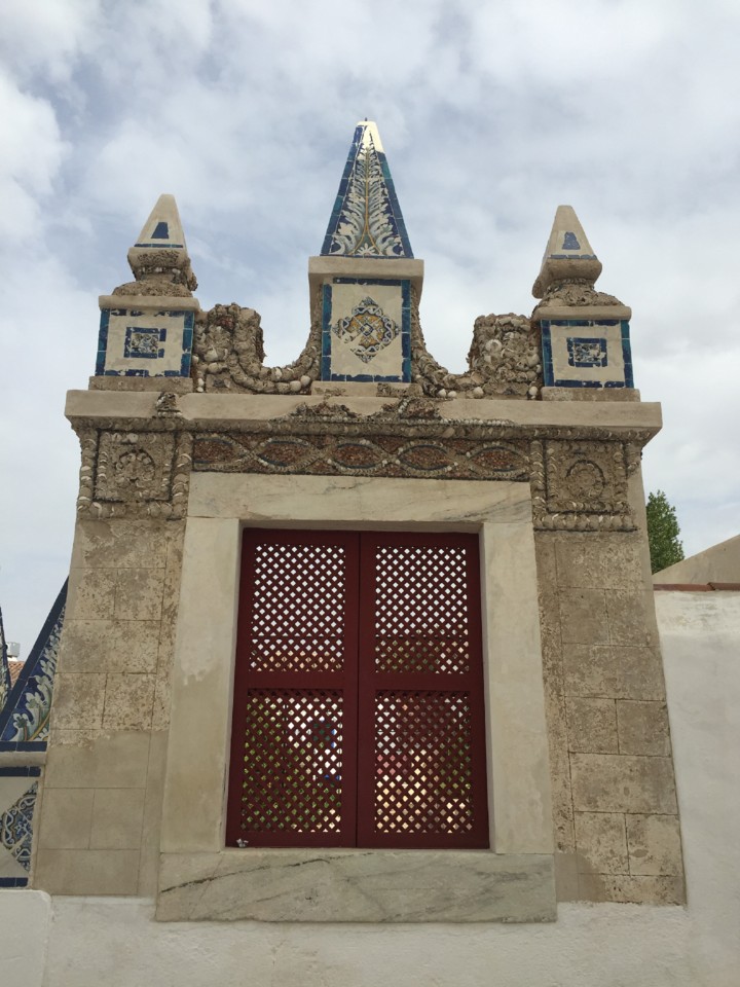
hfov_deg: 48.2
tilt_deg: +15.4
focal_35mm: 29
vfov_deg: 61.7
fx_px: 827
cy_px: 494
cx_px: 370
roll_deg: -1.0
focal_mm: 4.15
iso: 32
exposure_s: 1/2198
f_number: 2.2
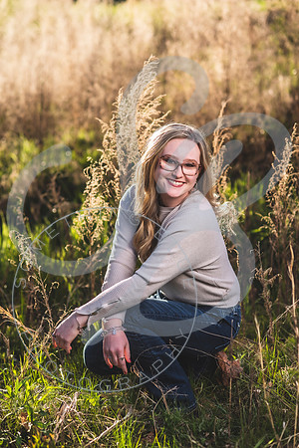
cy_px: 224
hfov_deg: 16.1
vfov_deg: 23.9
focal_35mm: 85
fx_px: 1059
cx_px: 150
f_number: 2.8
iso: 100
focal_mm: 85
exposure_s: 1/640
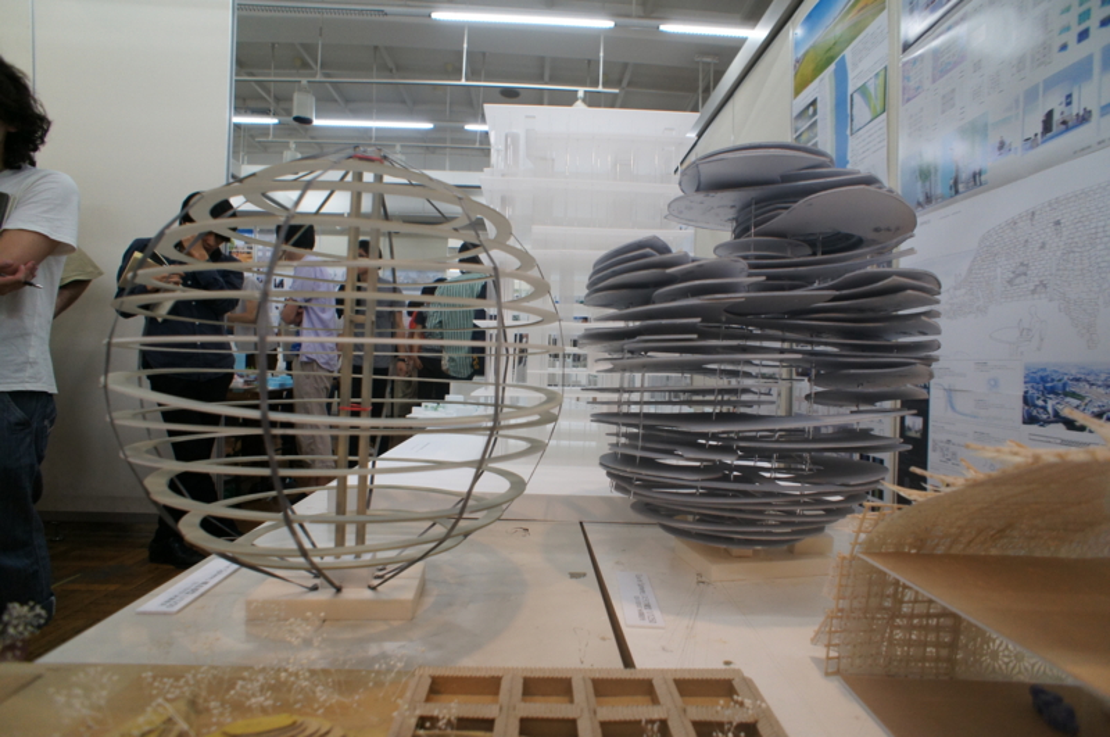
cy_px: 368
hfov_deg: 73.8
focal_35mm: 24
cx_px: 555
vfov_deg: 53.0
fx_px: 739
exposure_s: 1/160
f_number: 4
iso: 800
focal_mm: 16
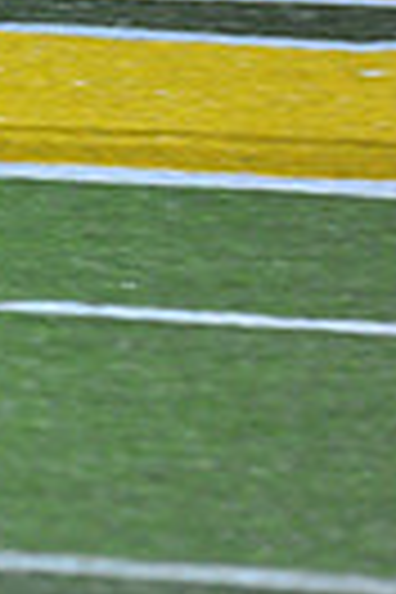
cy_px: -634
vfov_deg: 1.3
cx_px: -459
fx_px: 26084
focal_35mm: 1581
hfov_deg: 0.9
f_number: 6
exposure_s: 1/200
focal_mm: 360
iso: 6400
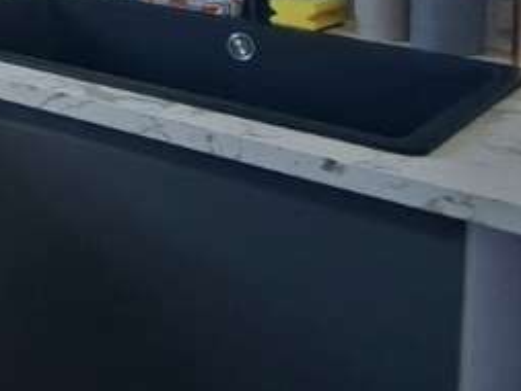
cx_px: -303
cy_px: -188
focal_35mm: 77
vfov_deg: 17.3
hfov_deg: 20.8
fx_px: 1159
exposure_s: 1/134
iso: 40
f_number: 2.2
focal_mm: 1.74
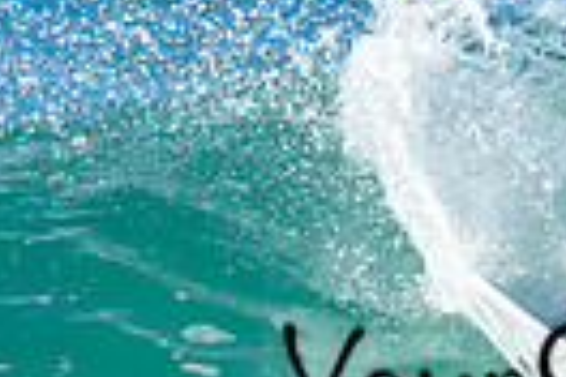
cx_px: 505
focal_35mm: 4824
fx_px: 75838
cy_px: 514
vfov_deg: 0.3
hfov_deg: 0.4
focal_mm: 800
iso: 320
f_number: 6.3
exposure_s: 1/2000
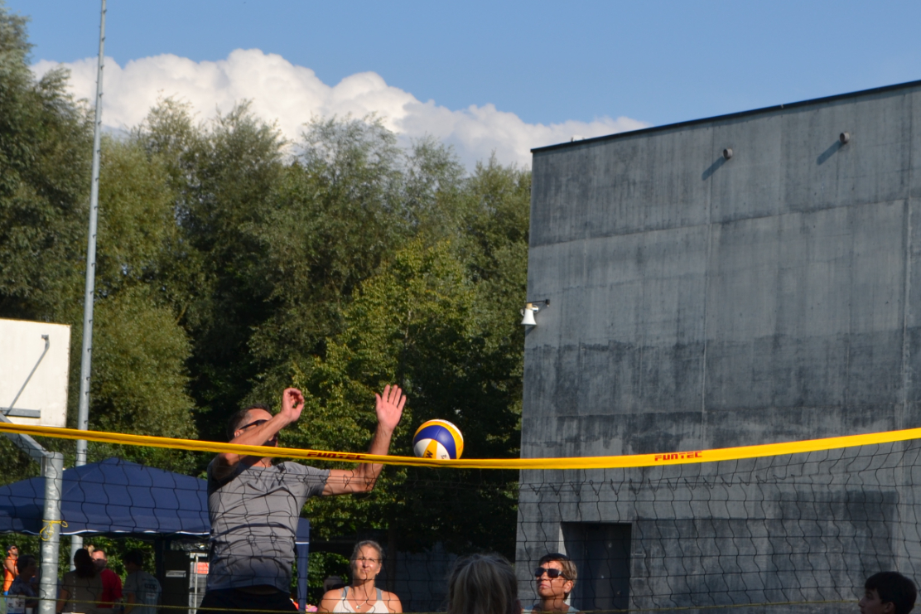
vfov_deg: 13.0
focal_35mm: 105
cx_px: 552
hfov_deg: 19.4
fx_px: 2686
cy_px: 337
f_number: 8
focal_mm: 38
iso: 100
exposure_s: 1/250
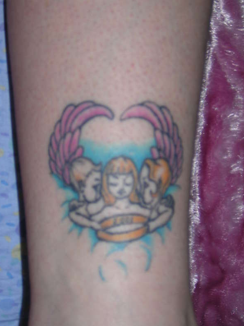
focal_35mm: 109
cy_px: 164
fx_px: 1025
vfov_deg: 18.1
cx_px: 121
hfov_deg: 13.6
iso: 100
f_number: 4.7
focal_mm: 14.1
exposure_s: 1/60.1
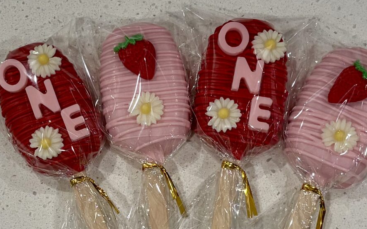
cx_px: 198
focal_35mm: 32
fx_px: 320
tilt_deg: -80.2
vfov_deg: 39.3
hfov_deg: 59.6
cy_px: 130
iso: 125
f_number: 1.6
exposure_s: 1/120
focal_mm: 5.96
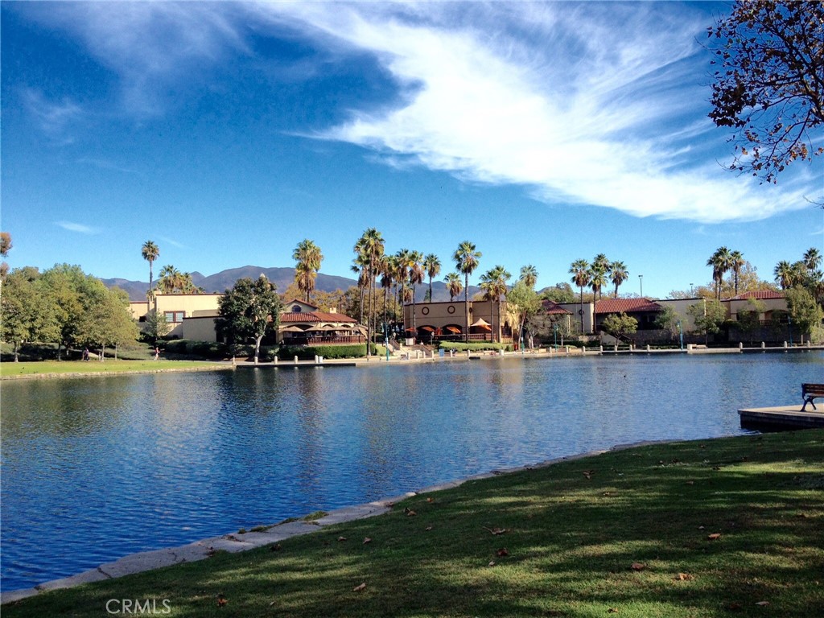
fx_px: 833
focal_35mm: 35
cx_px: 412
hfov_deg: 52.6
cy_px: 309
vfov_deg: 40.7
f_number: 2.4
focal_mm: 4.28
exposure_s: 1/1381
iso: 50
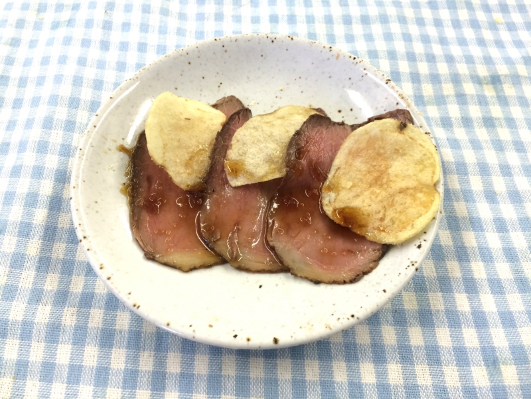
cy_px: 200
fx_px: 445
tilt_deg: -59.3
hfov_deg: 61.7
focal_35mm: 29
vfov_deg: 48.2
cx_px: 266
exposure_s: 1/33
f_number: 2.2
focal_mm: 4.15
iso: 32
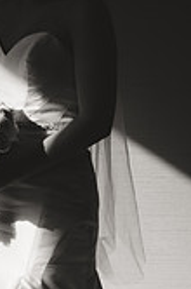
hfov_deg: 7.2
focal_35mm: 190
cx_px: 56
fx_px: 1518
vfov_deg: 10.8
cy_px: 286
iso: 400
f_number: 2.8
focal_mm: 70
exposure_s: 1/3200
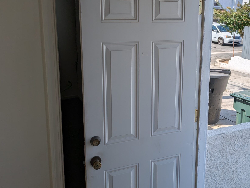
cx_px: 176
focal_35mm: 38
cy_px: 62
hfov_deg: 47.8
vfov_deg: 37.3
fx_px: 275
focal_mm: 5.43
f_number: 1.89
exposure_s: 1/1972
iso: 42
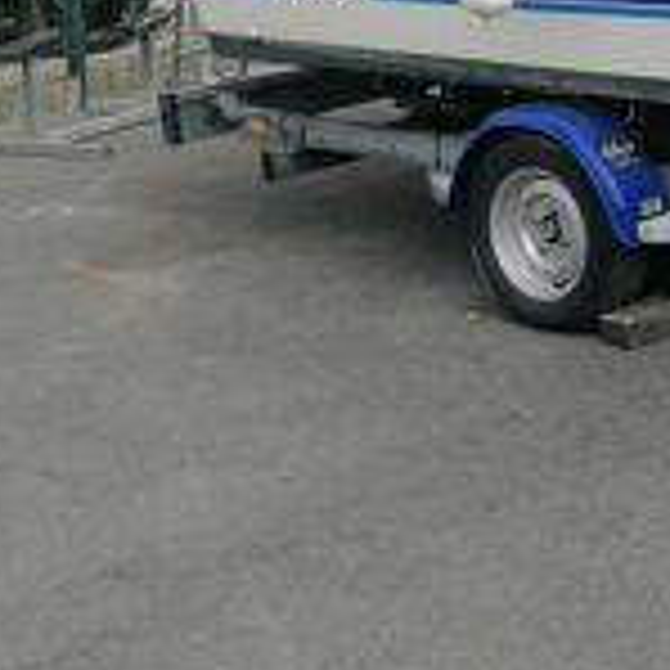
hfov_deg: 19.3
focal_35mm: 77
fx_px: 1686
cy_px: -9
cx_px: 1043
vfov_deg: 21.6
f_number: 1.8
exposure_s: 1/1745
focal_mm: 4.75
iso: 50
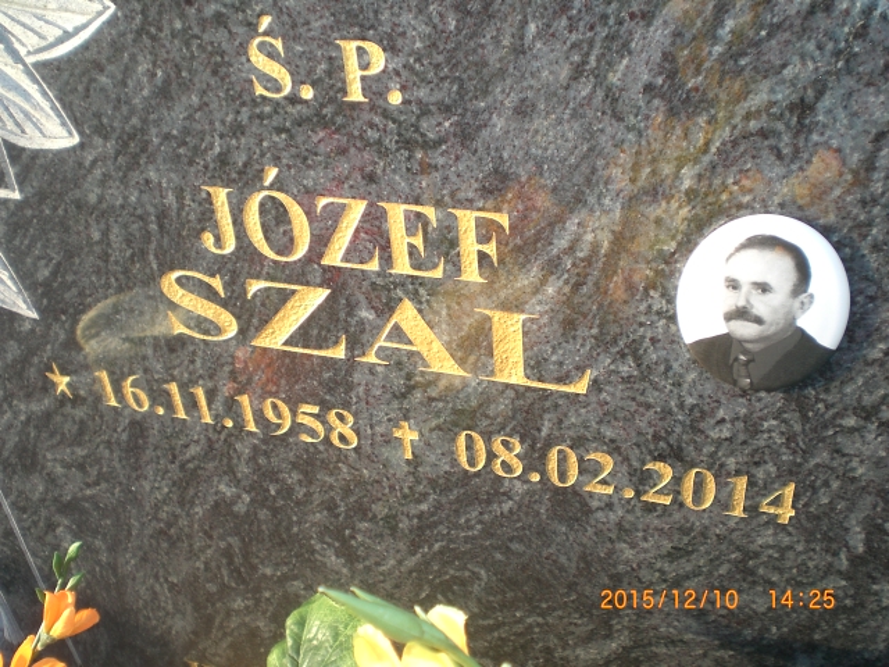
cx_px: 444
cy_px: 334
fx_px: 976
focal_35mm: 38
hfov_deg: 49.0
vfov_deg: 37.7
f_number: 3.1
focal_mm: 6.3
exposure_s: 1/125
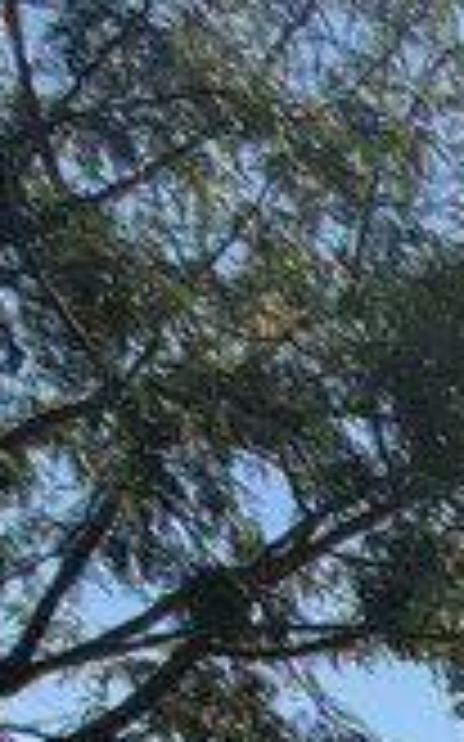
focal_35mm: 92
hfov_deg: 7.5
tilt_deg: -12.6
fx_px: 1863
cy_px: 1511
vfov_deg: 16.6
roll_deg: -0.3
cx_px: 2005
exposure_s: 1/1167
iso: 20
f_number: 2.2
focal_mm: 2.22
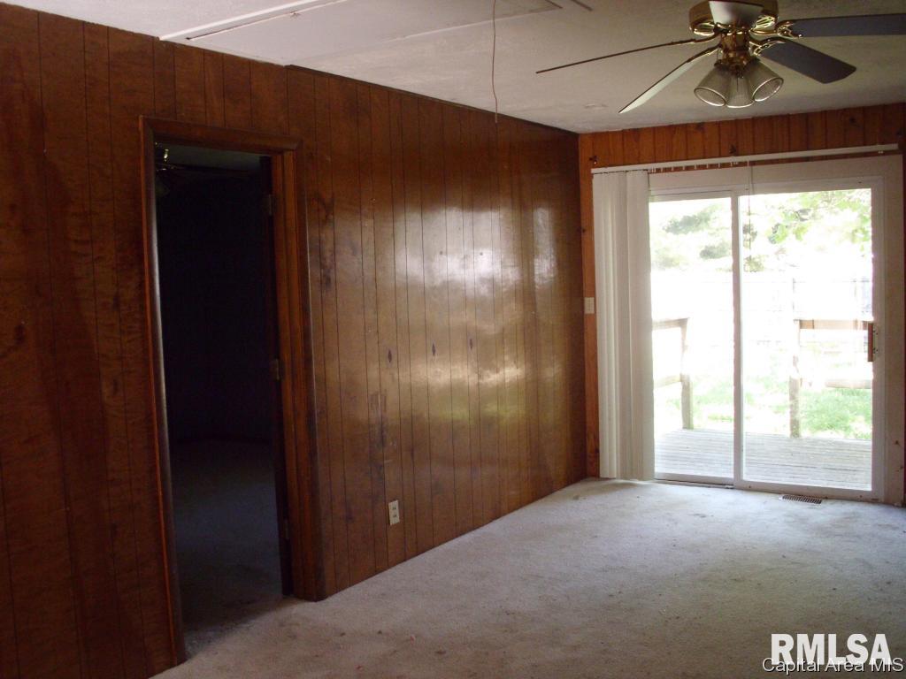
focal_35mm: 38
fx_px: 995
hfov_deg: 49.0
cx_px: 453
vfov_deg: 37.7
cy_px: 340
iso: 400
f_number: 2.9
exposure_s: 1/60
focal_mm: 6.3
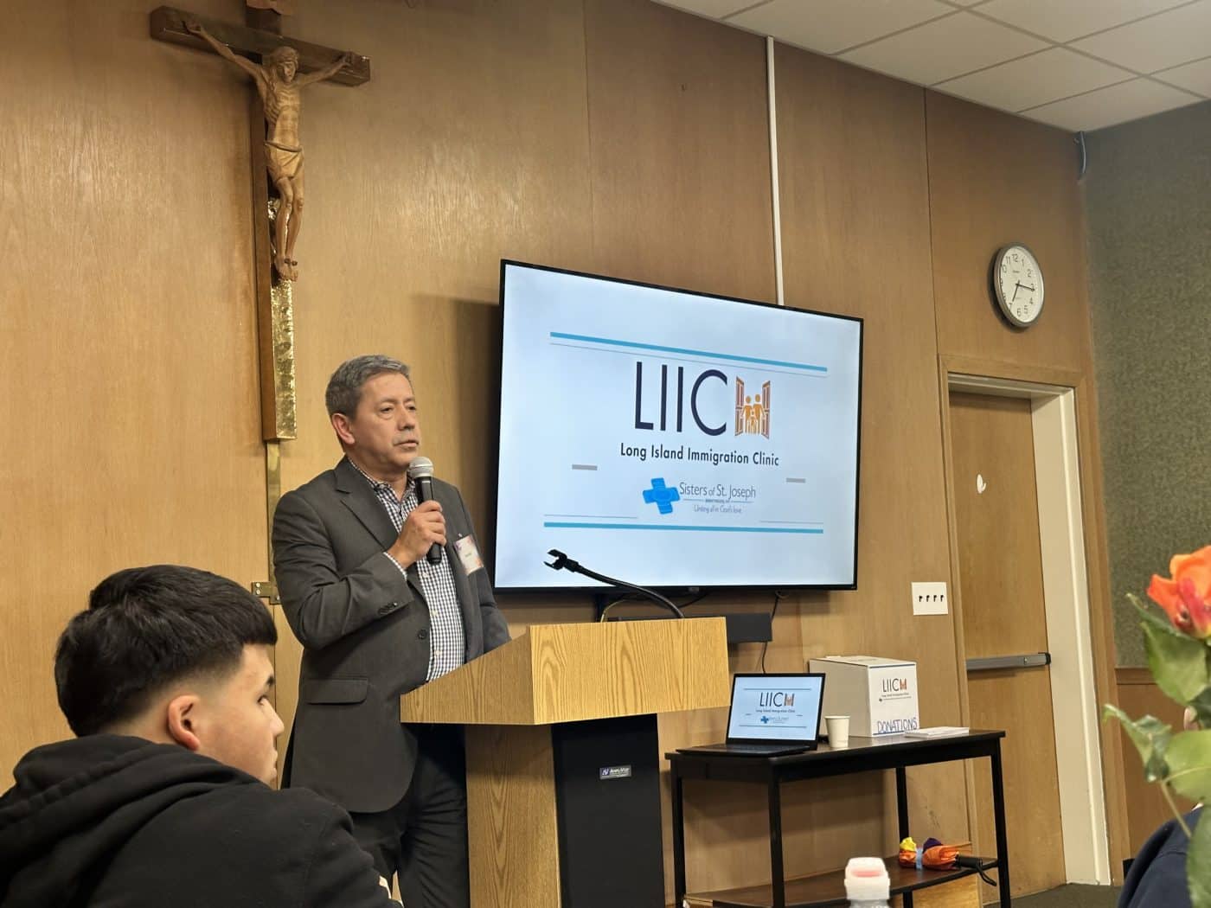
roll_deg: +2.5
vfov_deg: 30.3
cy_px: 454
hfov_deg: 39.7
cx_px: 606
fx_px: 1679
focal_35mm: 48
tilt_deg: +5.9
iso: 160
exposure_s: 1/60
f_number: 1.78
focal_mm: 6.86
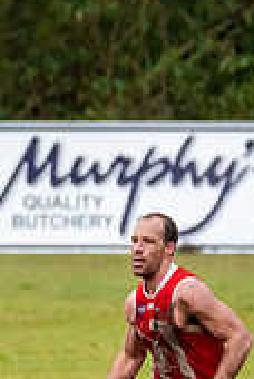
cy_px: 231
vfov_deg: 1.2
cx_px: -342
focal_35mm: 1743
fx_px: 18371
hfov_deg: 0.8
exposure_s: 1/1600
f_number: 7.1
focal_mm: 320
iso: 1250
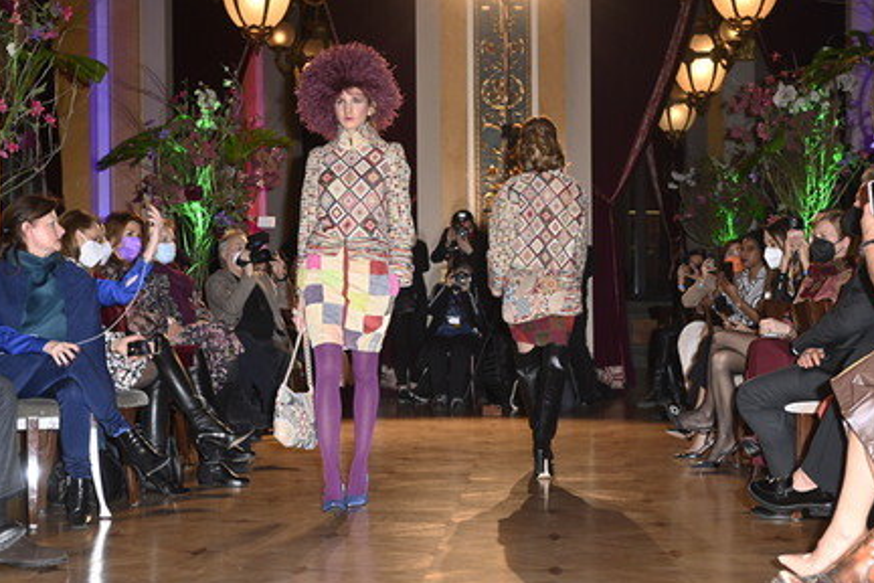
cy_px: 287
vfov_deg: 18.7
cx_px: 452
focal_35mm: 73
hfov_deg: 27.7
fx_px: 1772
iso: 2500
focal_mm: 70
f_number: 5.6
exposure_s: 1/250
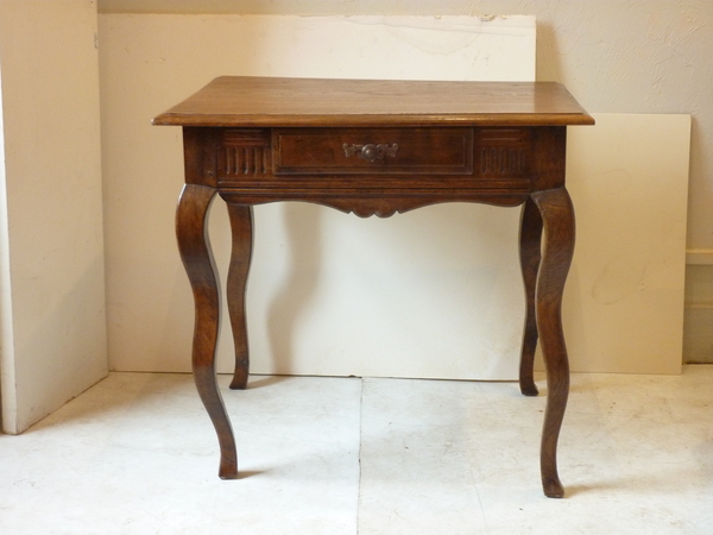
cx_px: 356
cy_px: 268
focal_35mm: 55
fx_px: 1133
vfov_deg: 26.6
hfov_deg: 34.9
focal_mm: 9.1
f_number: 3.9
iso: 400
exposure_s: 1/10
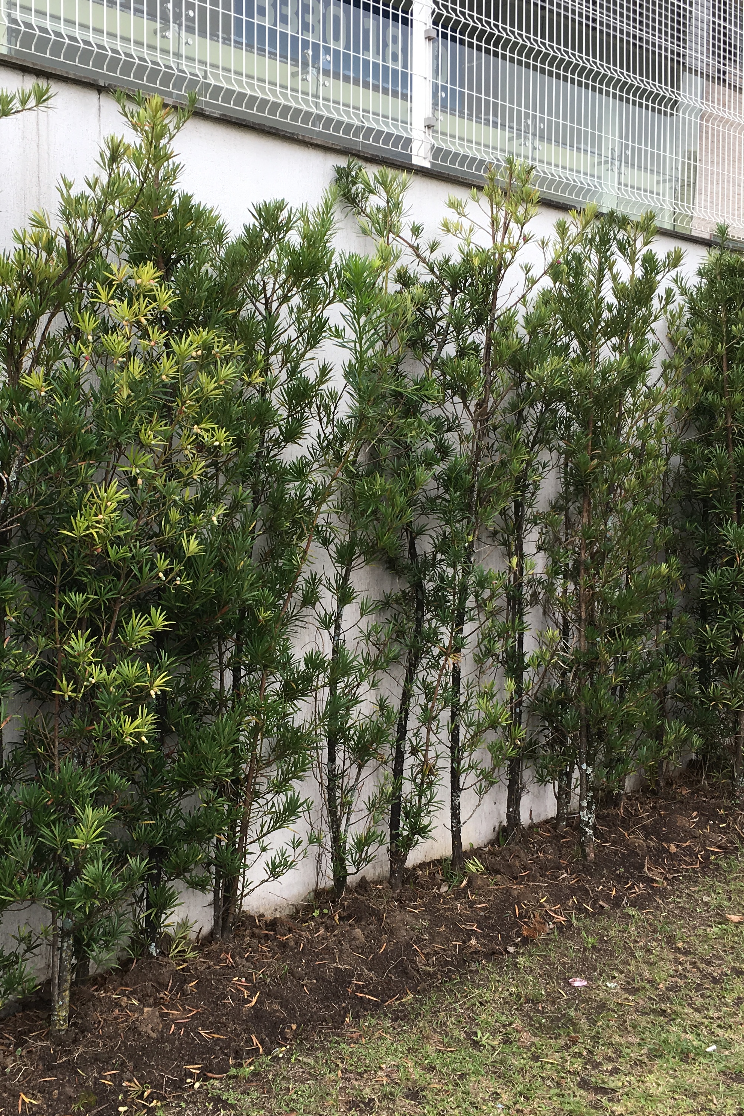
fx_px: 1271
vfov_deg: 47.4
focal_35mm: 41
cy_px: 555
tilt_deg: -0.2
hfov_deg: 32.4
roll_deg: +1.5
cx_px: 257
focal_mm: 4.15
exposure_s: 1/287
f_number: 2.2
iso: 25
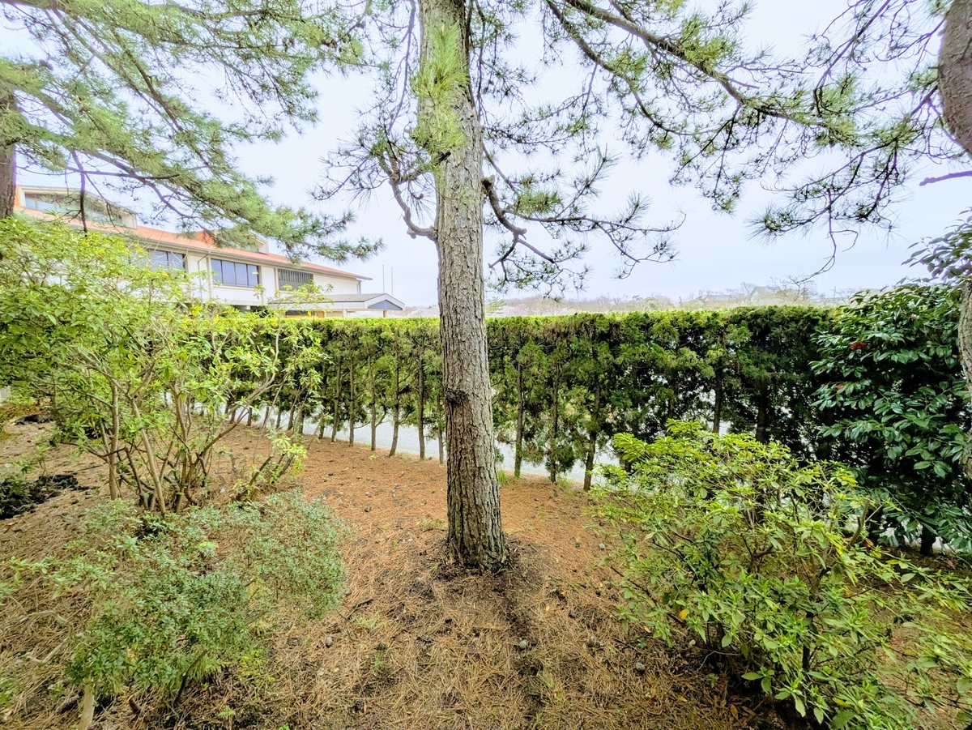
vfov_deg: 85.7
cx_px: 486
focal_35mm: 14
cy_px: 365
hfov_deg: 102.0
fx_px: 393
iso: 49
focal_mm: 1.83
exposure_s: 1/217
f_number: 2.2
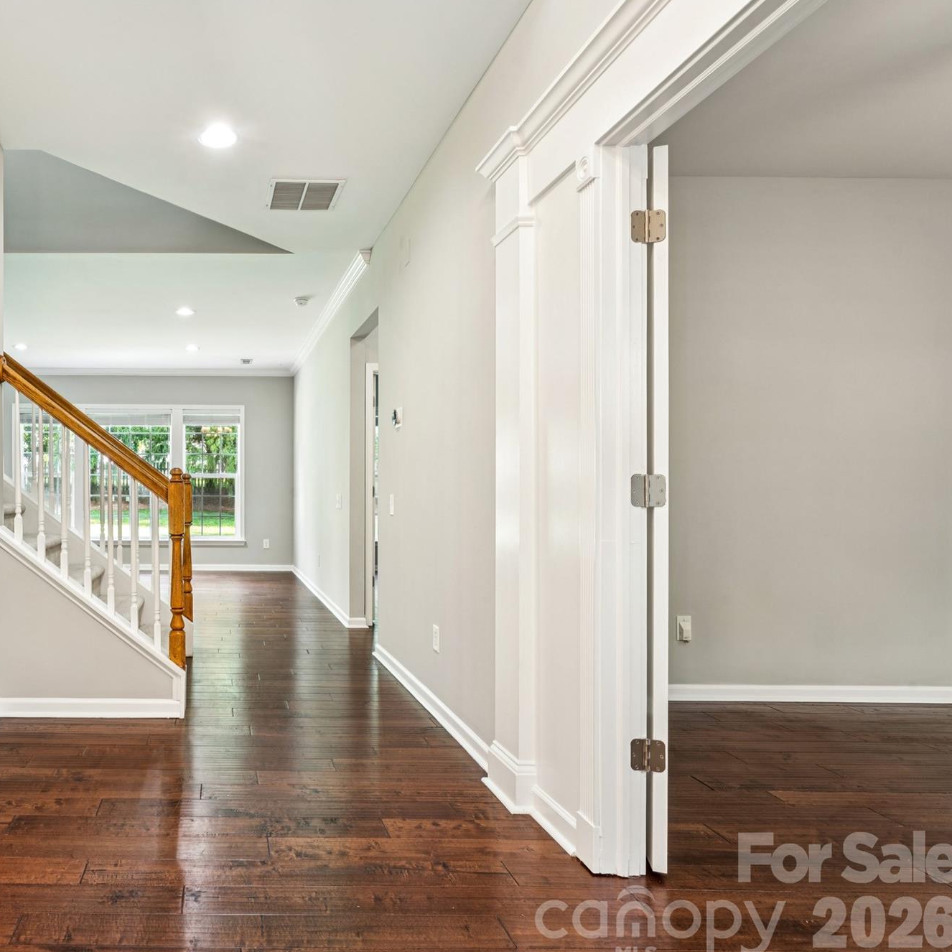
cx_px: 232
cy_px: 484
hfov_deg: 65.6
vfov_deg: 70.1
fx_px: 678
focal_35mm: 22
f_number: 13
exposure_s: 1.3
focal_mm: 16.6
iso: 100
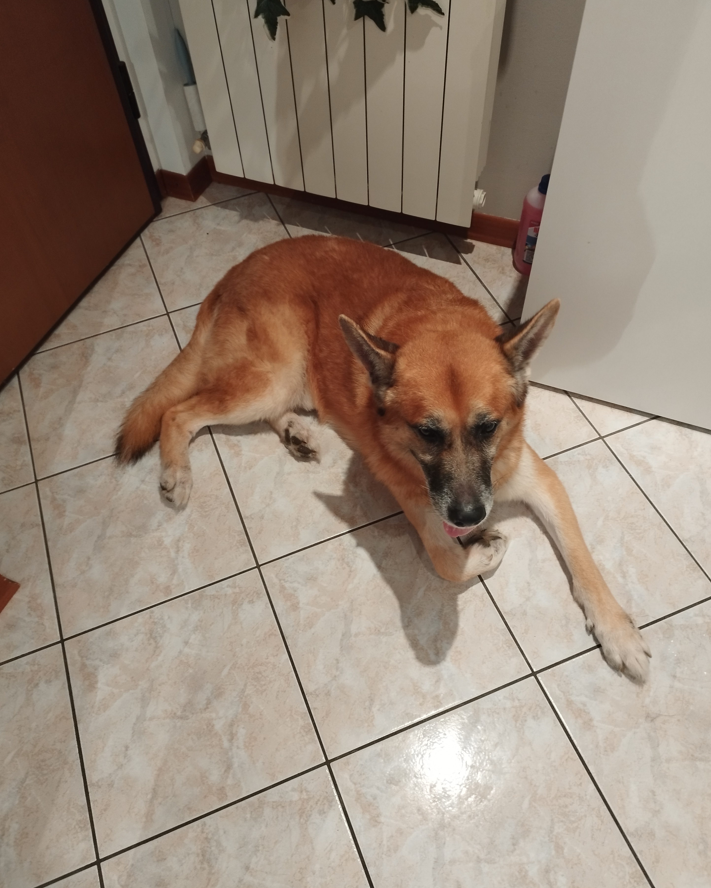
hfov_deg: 54.9
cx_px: 342
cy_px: 451
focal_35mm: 26
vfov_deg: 66.0
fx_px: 684
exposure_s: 1/33.3
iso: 580
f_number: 1.89
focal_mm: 5.89
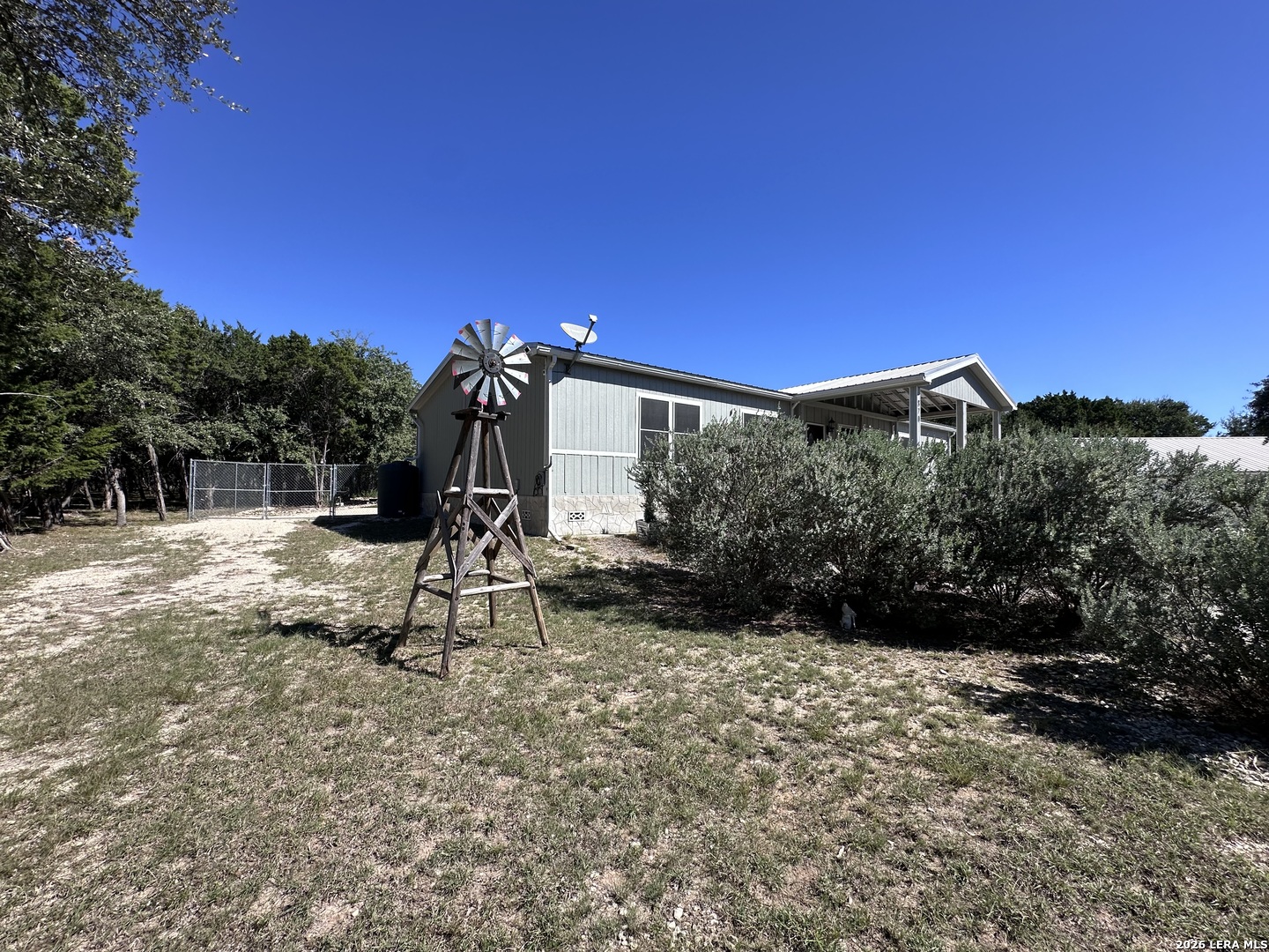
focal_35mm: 14
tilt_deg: +2.2
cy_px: 476
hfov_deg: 102.1
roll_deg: -0.2
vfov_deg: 85.7
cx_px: 634
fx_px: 513
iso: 50
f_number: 2.2
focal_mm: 2.22
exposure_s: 1/1553
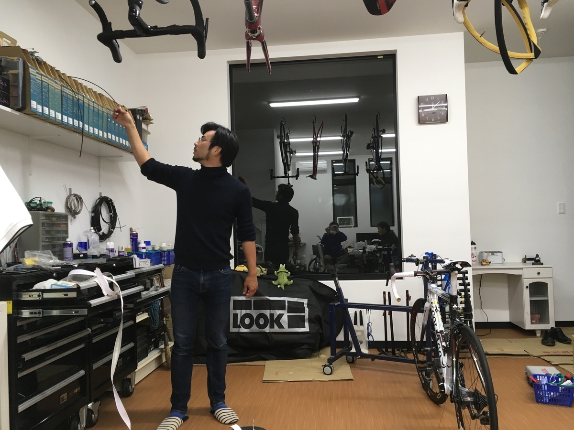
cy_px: 215
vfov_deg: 48.2
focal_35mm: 29
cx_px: 287
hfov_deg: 61.7
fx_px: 481
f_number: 2.2
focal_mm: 4.15
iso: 80
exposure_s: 1/30
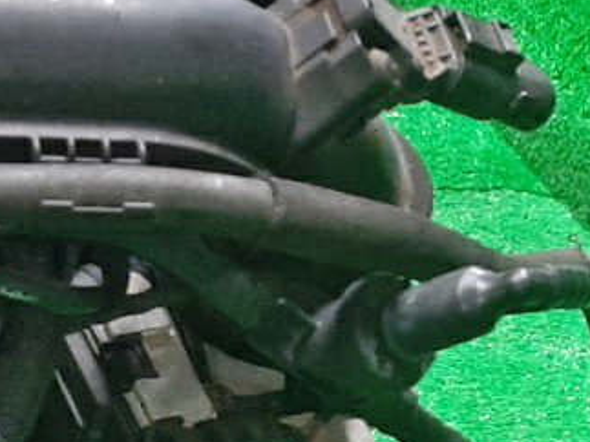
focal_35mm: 116
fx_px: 1976
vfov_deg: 11.3
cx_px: -356
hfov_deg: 15.4
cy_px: 928
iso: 185
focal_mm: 3.93
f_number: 1.7
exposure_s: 1/33
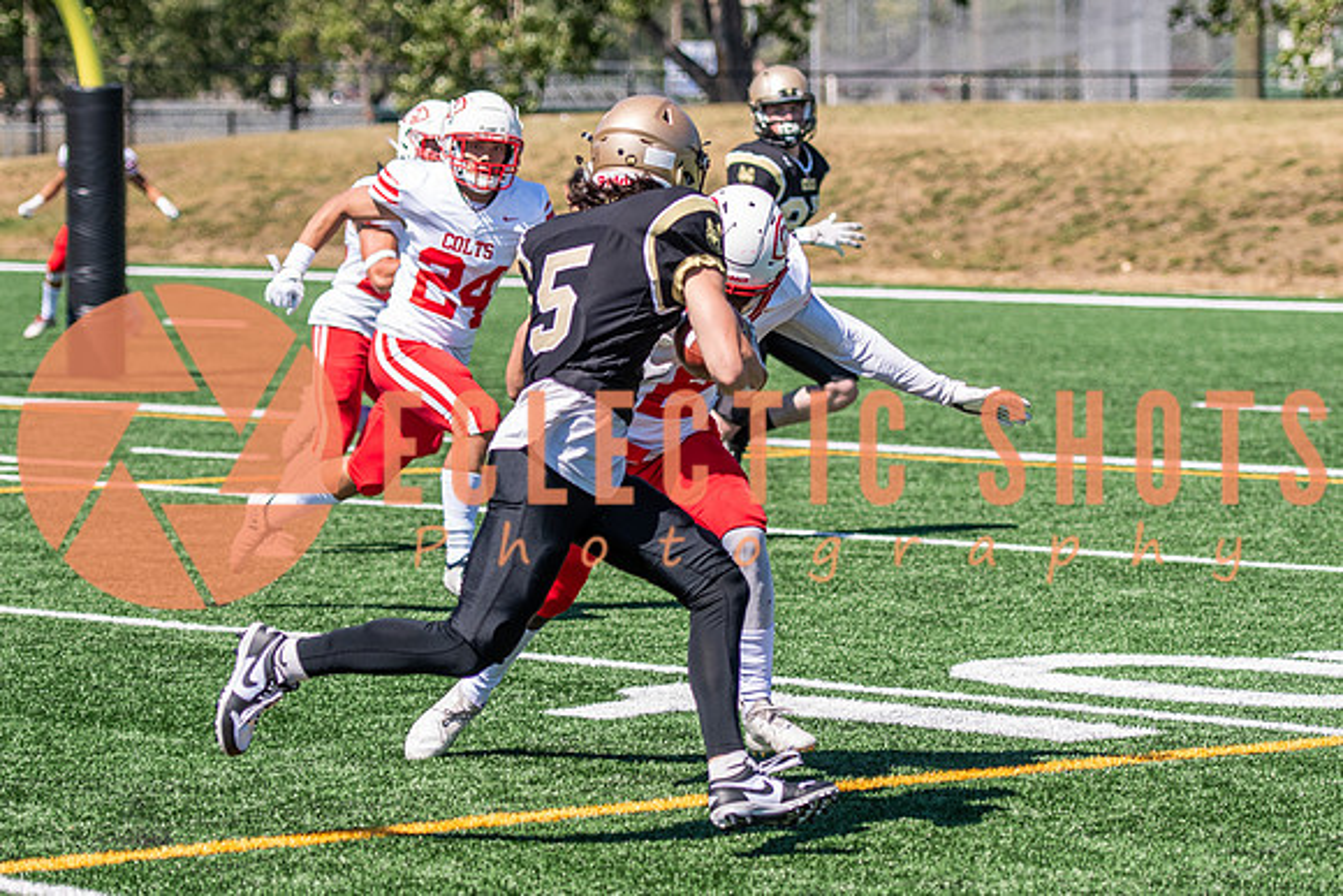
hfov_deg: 11.6
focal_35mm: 177
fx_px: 6611
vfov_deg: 7.8
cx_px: 672
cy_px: 398
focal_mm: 90
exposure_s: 1/2500
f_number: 2.8
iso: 160
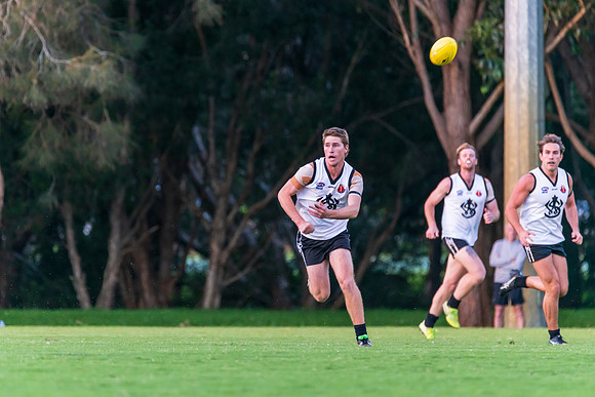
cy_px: 187
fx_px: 8591
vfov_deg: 2.6
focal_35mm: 520
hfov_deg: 4.0
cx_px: 264
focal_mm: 460
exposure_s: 1/320
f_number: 6.3
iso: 1600
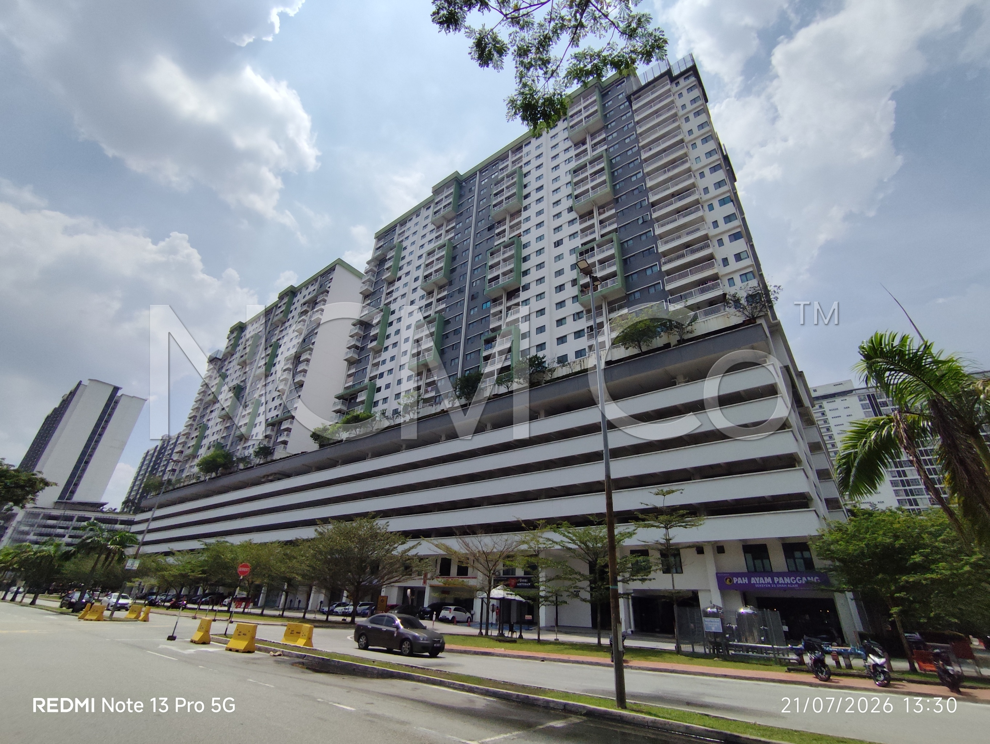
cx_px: 495
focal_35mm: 16
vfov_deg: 78.2
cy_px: 372
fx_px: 458
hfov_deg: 94.5
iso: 50
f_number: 2.2
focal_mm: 1.65
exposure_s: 1/6808
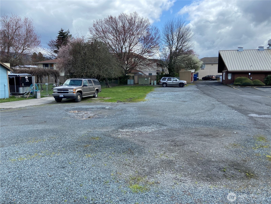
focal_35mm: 26
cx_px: 136
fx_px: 204
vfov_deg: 53.1
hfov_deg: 67.3
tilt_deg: -6.2
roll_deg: +0.1
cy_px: 102
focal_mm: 4.25
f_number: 1.8
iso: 32
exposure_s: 1/1258
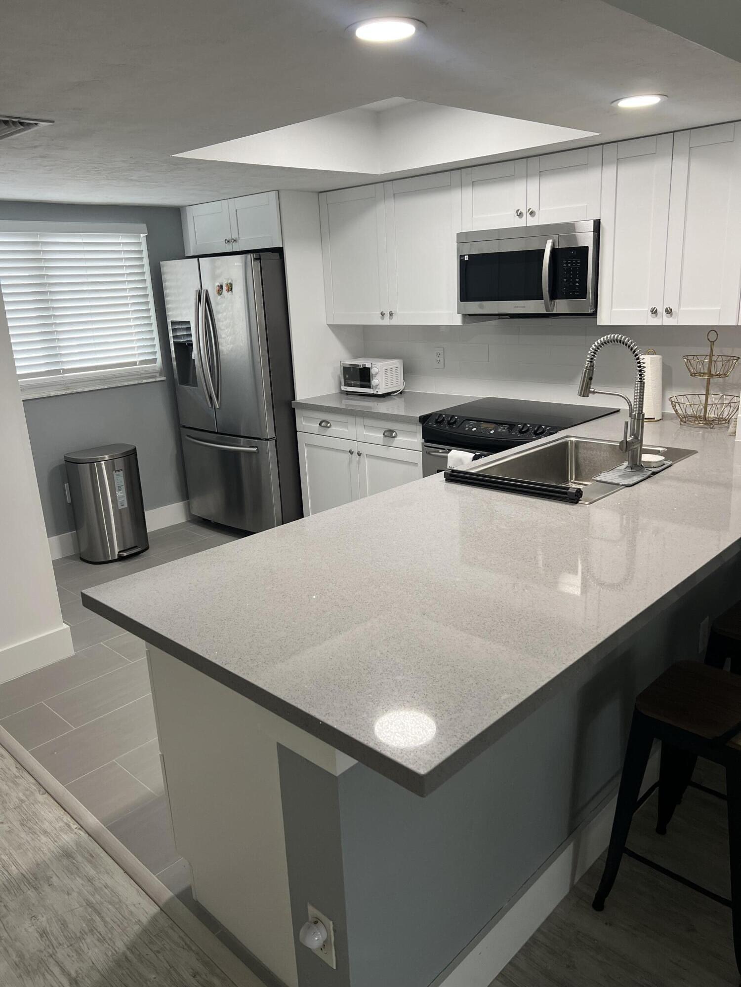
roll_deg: +1.8
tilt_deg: -12.4
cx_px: 370
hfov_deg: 53.1
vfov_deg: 67.3
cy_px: 494
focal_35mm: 26
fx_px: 742
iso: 125
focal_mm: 5.7
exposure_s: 1/120
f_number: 1.5
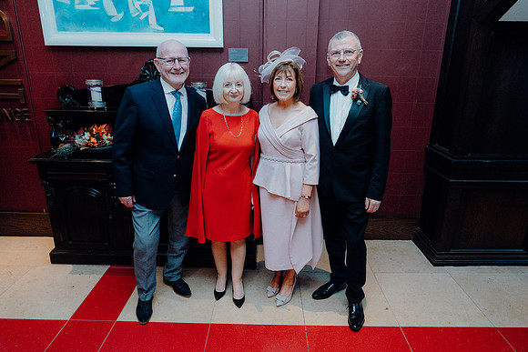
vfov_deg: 53.2
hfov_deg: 73.7
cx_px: 264
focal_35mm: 24
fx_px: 352
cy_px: 176
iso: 3200
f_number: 3.5
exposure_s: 1/160
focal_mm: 24
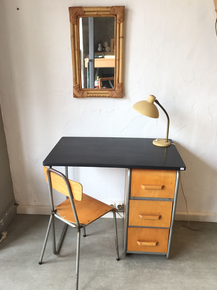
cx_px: 108
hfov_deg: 46.8
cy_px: 148
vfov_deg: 60.0
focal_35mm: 30
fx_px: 251
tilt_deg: -22.4
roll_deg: +0.6
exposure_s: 1/33
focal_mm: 4.15
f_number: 2.2
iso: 50
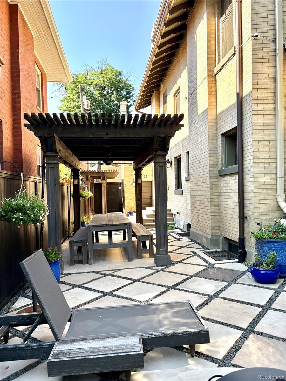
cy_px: 190
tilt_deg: -0.7
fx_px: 286
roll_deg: +2.6
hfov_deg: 53.1
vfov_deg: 67.3
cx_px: 143
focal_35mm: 26
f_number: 1.6
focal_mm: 5.96
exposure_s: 1/654
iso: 64
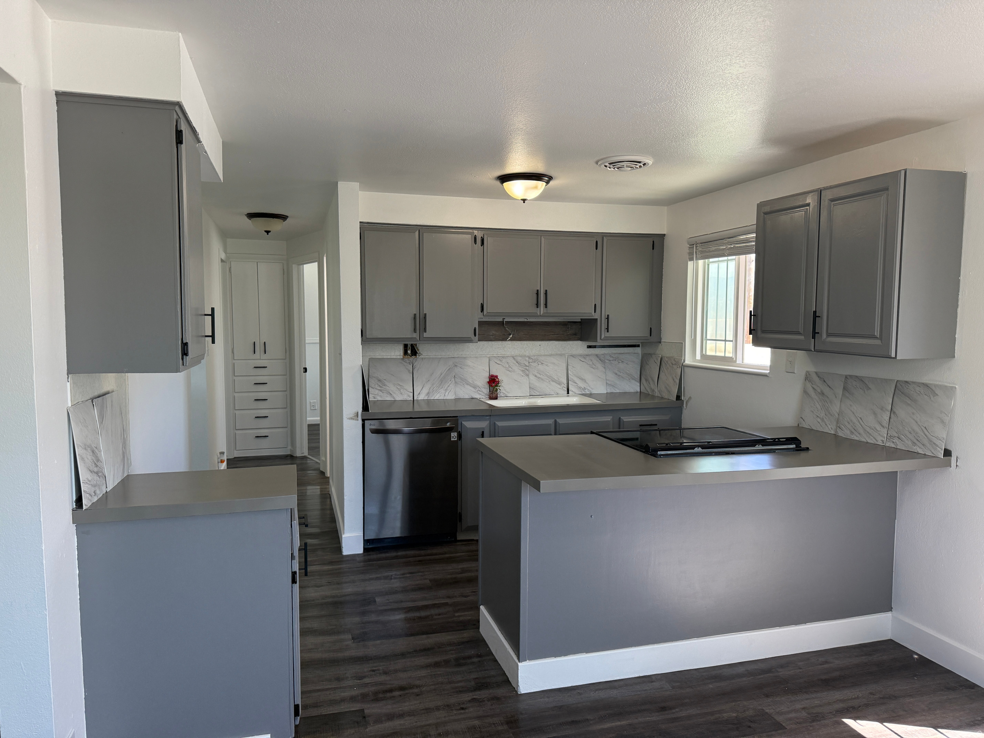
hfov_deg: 71.6
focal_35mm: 24
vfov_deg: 56.8
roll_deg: +0.2
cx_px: 492
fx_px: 682
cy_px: 369
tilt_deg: -4.1
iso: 200
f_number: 1.78
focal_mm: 6.76
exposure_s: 1/240
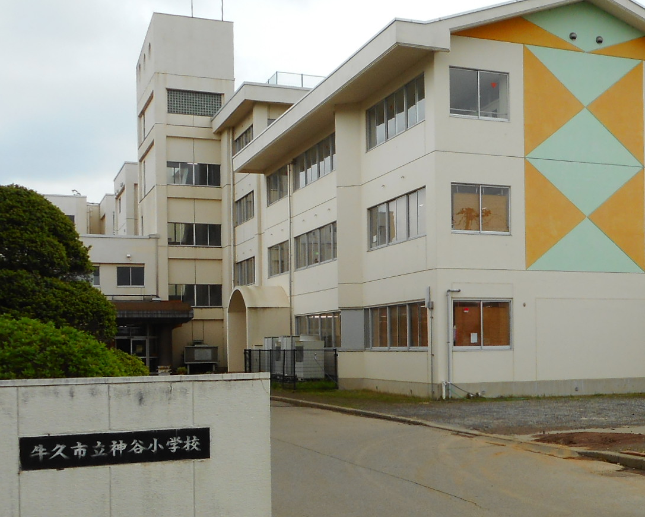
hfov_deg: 35.5
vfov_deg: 29.5
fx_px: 974
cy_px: 348
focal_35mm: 51
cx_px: 512
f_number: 3.7
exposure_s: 1/160
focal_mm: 4.5
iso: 80
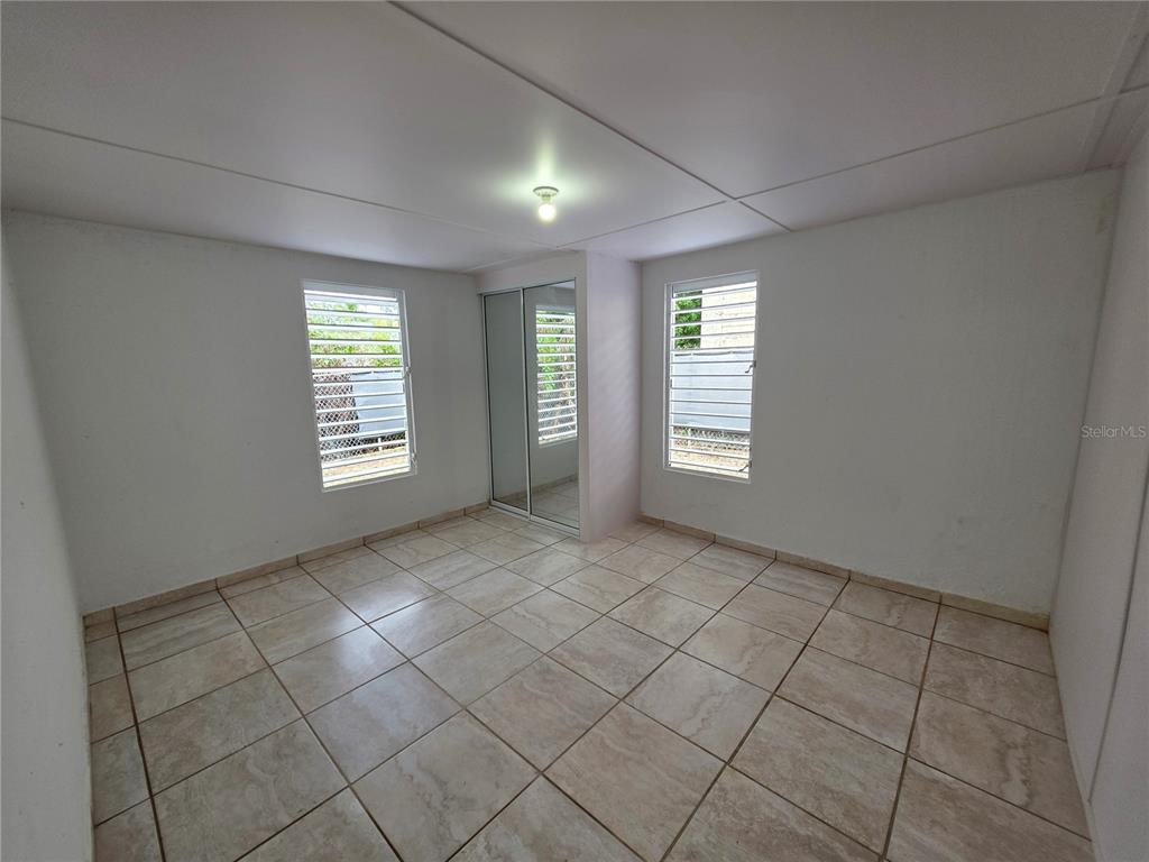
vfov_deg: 89.9
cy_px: 431
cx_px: 574
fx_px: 432
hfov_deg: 106.2
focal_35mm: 13
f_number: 1.9
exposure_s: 1/120
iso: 80
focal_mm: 2.2
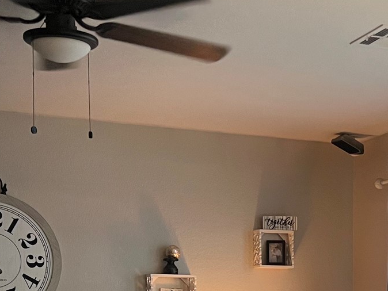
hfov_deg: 24.3
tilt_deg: -5.7
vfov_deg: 17.6
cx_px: 314
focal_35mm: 79
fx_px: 886
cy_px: 373
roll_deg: -0.5
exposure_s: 1/60
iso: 160
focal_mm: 5.7
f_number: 1.5
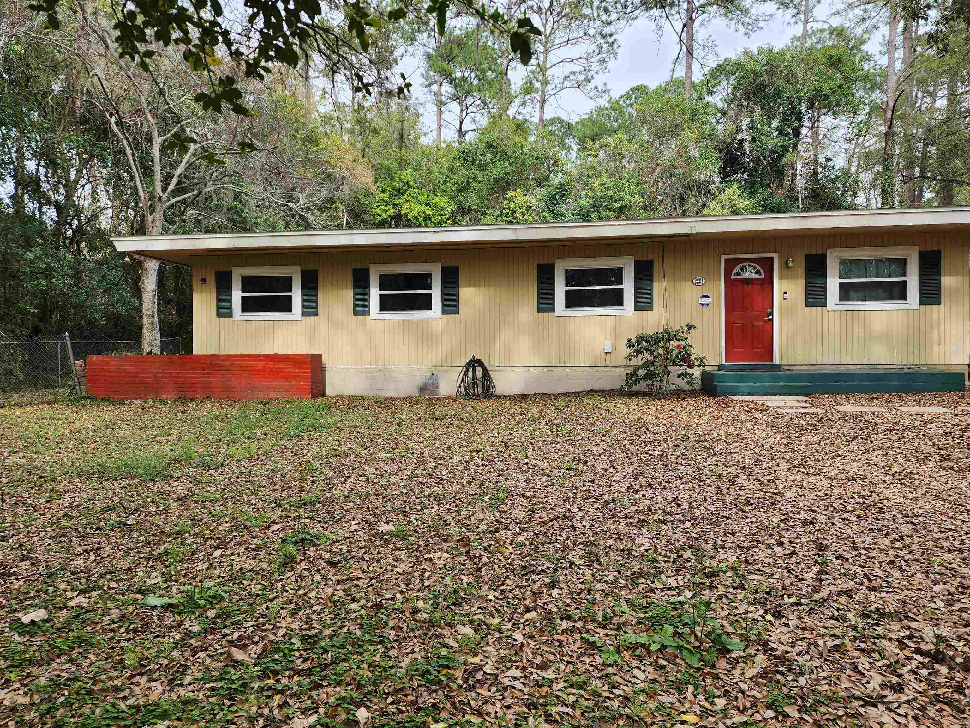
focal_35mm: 23
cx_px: 485
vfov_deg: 58.9
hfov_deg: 73.9
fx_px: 644
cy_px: 364
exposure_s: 1/193
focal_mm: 6.4
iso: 12
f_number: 1.8
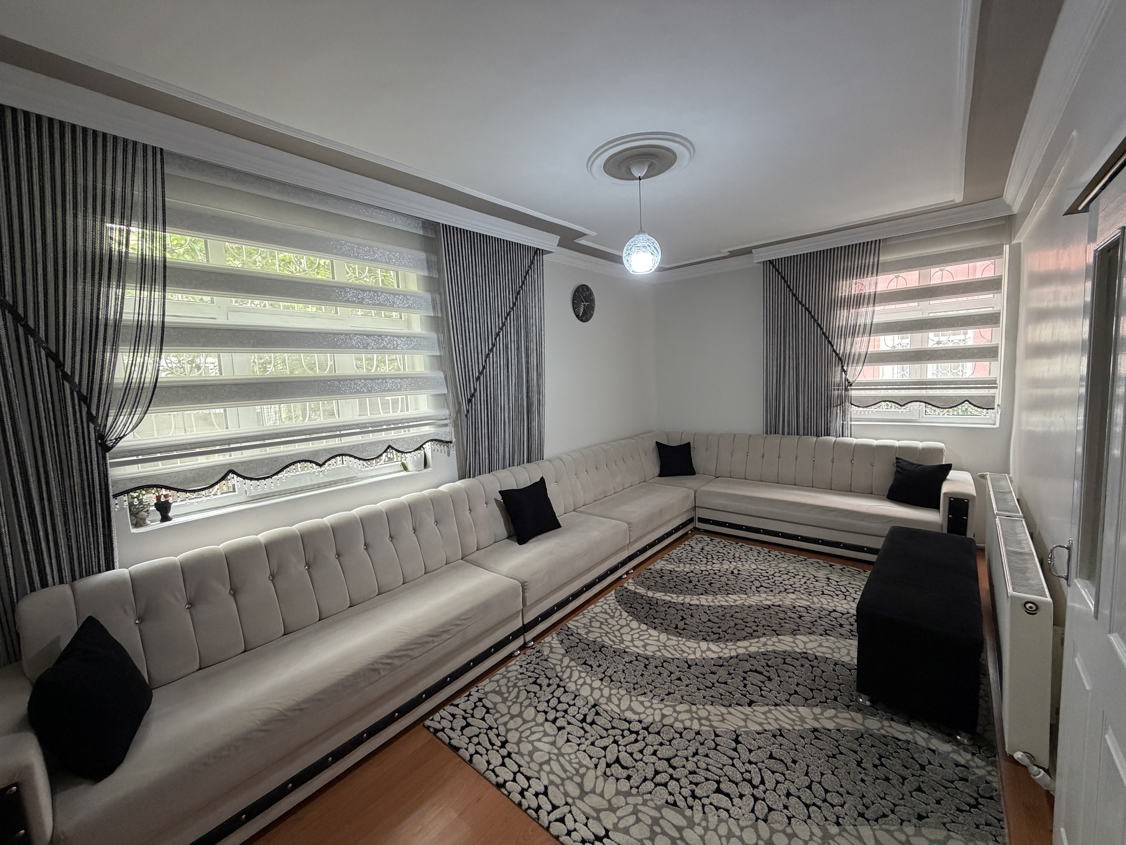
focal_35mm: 14
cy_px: 422
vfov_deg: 85.7
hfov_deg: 102.1
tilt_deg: -5.2
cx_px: 563
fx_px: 455
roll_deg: +3.3
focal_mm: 2.22
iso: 320
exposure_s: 1/100
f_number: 2.2
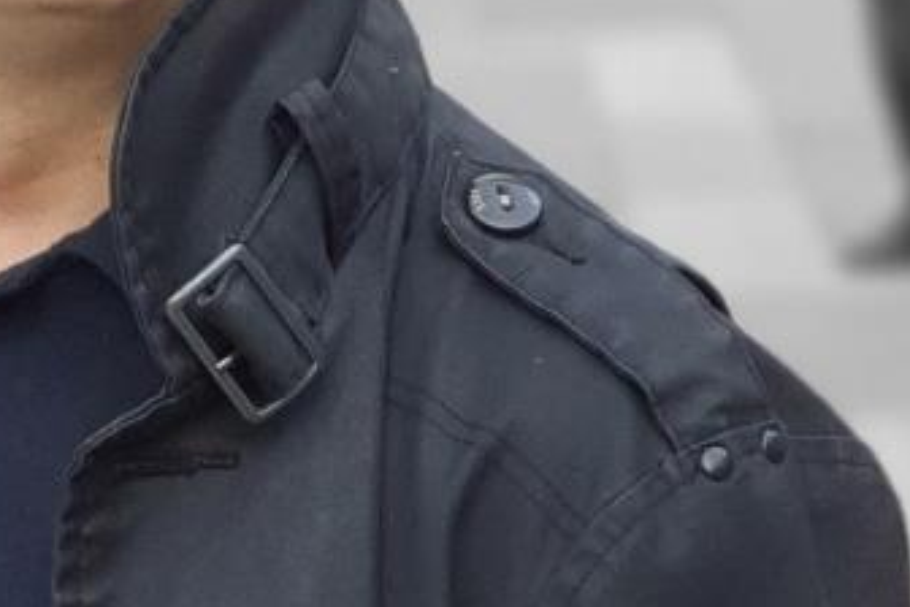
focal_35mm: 165
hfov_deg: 12.4
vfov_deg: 8.3
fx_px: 4171
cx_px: 138
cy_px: 51
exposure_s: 1/153
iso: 32
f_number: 2.4
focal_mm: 6
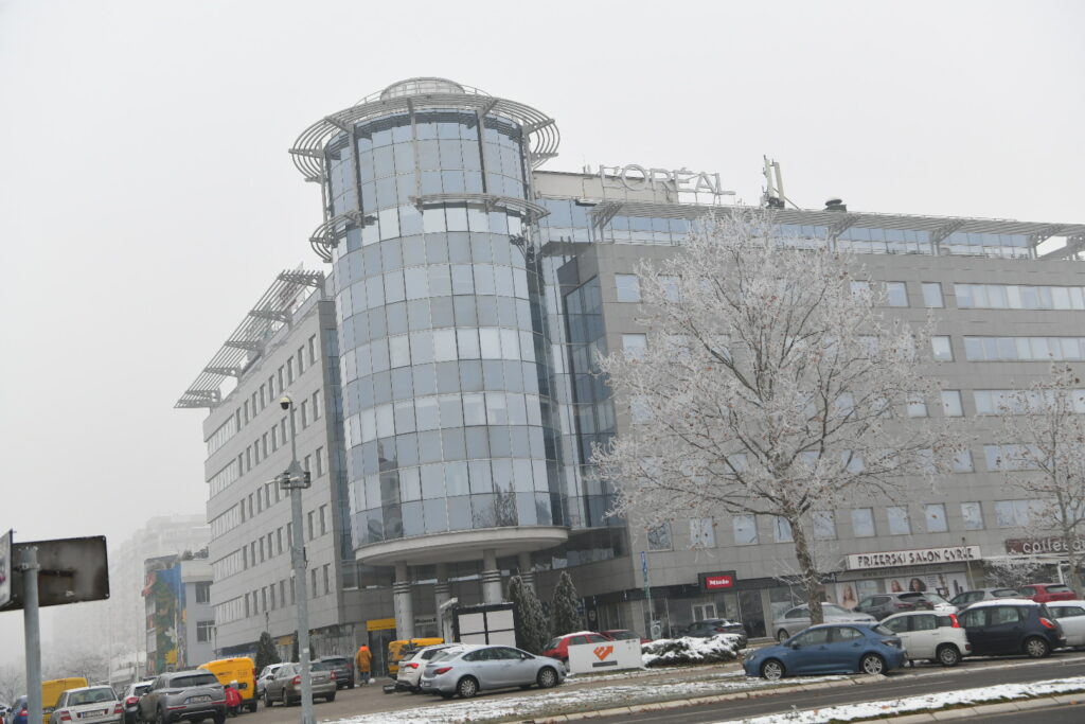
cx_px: 542
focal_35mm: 44
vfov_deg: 30.5
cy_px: 362
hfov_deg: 44.5
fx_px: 1326
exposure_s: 1/800
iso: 500
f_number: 5.6
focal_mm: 44
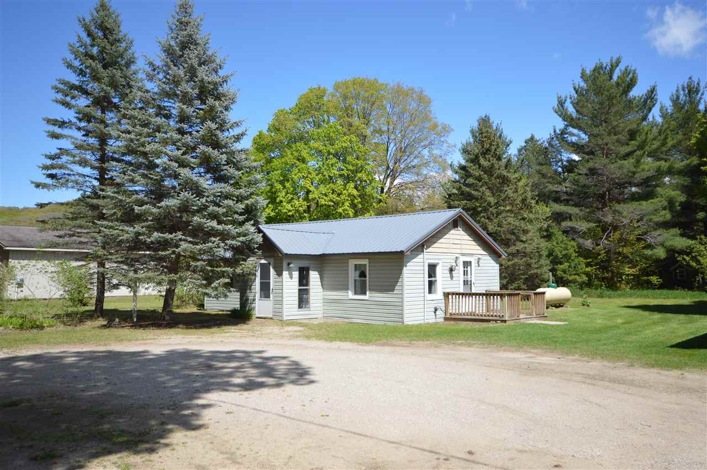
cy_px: 235
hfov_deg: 62.0
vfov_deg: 43.5
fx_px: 589
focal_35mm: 30
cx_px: 354
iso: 100
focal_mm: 20
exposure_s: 1/250
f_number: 8
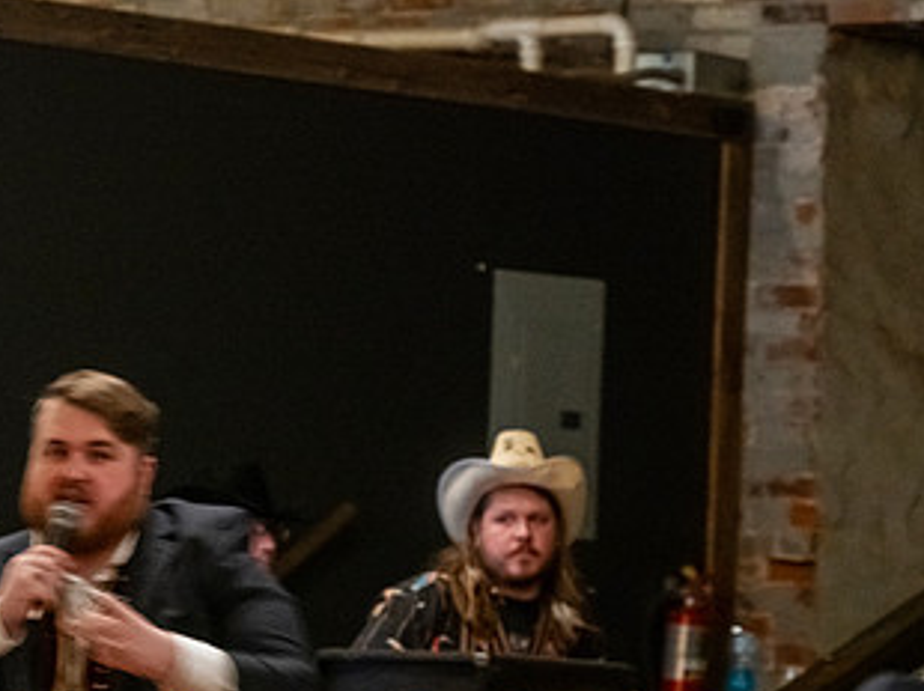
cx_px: 176
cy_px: 570
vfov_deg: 4.6
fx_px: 8642
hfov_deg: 6.1
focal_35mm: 324
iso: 6400
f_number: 6.3
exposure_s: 1/40
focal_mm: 180
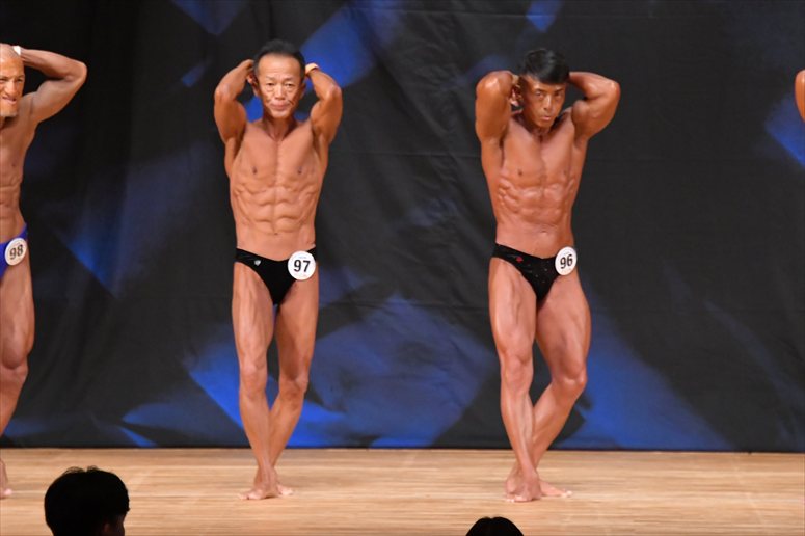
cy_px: 268
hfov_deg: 6.9
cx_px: 402
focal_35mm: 300
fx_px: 6705
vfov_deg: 4.6
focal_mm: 200
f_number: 5.6
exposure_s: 1/400
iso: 6400
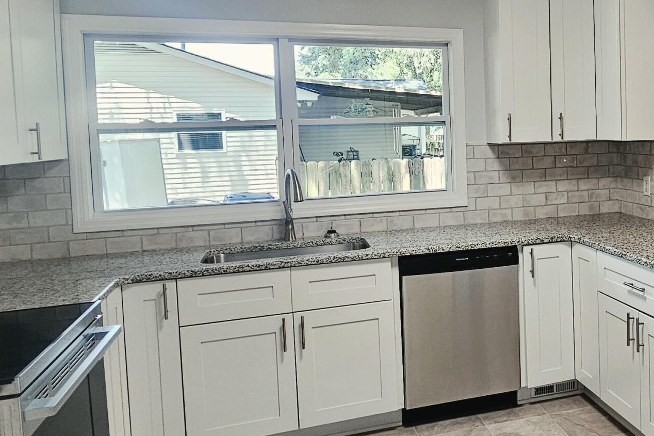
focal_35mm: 32
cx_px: 541
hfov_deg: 54.0
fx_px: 581
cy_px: 170
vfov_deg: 40.9
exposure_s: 1/60.2
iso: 80
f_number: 2.2
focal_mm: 2.2
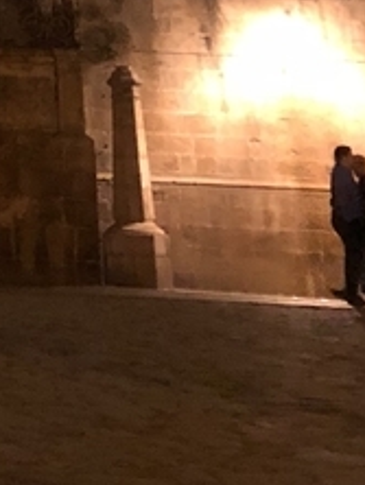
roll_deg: -2.1
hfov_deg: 10.6
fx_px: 1810
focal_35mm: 129
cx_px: -365
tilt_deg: +23.8
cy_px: -592
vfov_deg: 12.6
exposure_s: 1/4
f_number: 1.8
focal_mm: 3.99
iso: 100
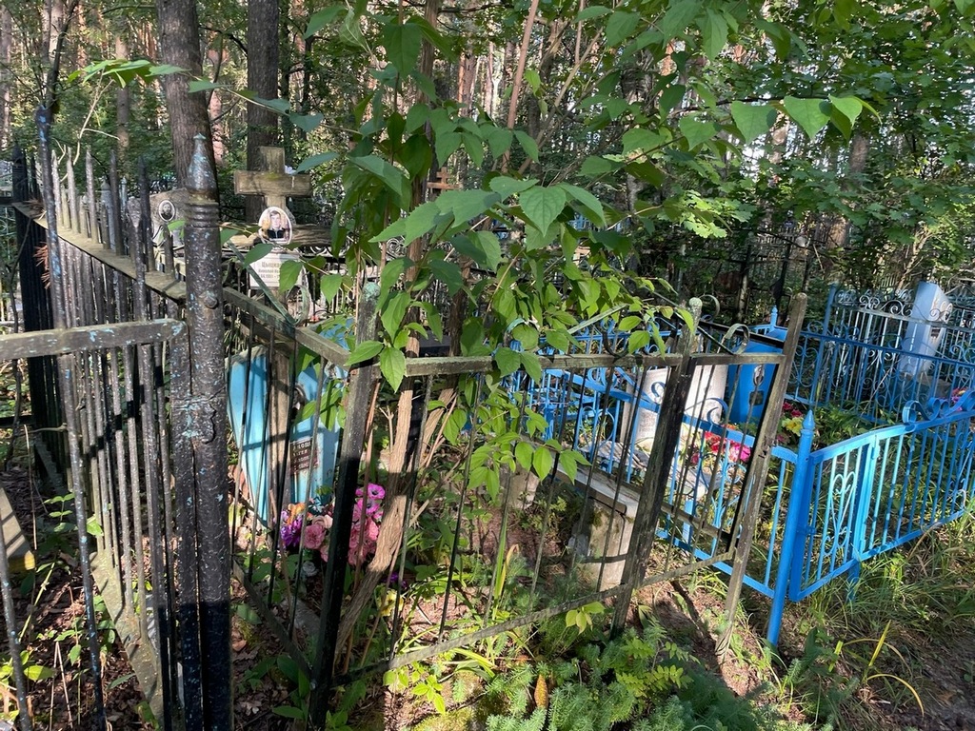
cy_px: 366
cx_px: 488
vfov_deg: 53.1
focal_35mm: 26
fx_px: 732
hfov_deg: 67.3
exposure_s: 1/121
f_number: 1.6
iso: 50
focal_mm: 4.2
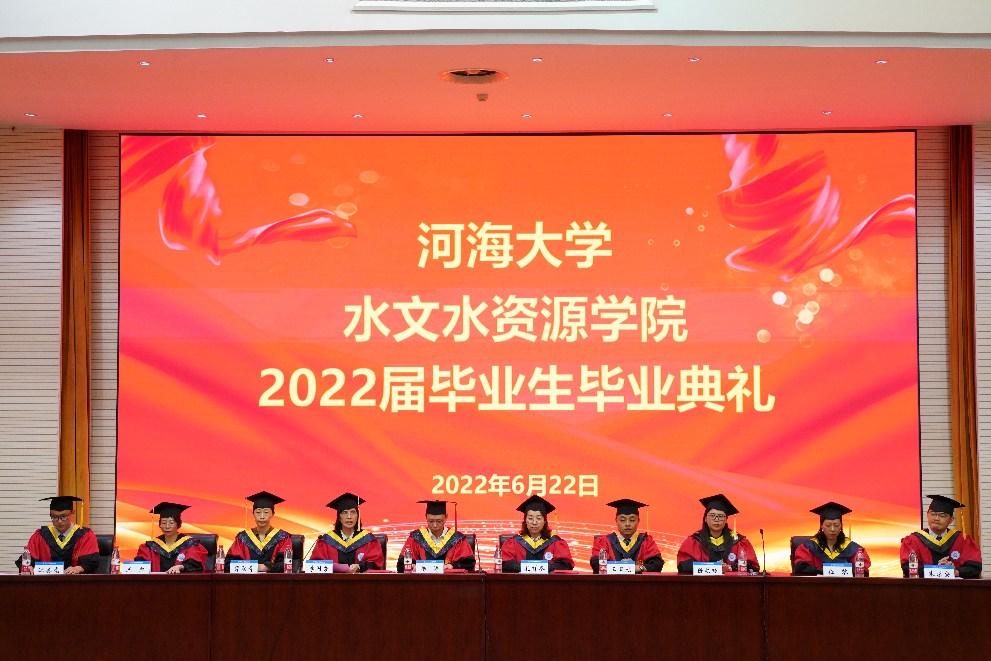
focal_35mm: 59
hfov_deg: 33.9
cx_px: 496
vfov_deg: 23.0
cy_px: 330
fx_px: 1624
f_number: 9
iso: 3200
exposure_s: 1/50
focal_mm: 59
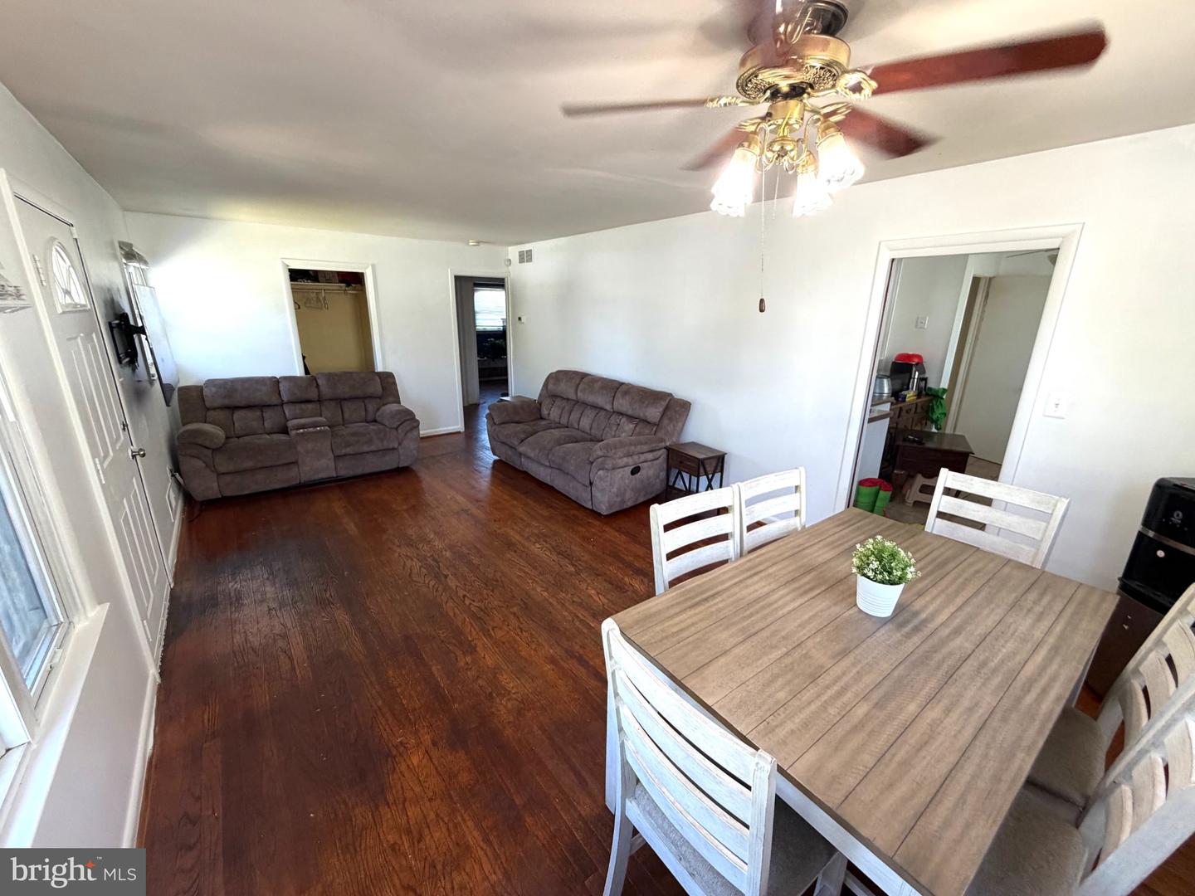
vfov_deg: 85.7
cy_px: 448
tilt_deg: -16.6
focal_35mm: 14
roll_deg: -0.7
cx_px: 598
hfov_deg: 102.1
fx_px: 483
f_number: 2.2
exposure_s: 1/120
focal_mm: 2.22
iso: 200
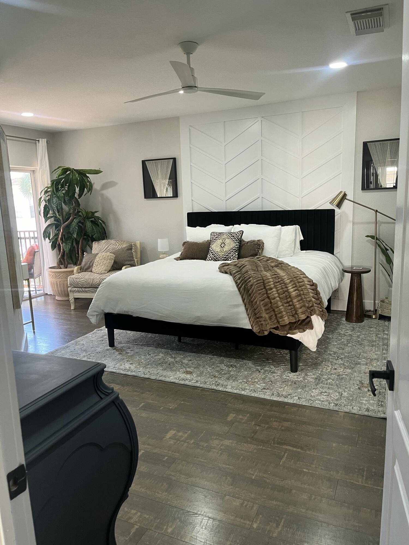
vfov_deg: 67.3
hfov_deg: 53.1
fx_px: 410
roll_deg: +2.6
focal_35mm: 26
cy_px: 272
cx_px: 204
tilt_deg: -9.8
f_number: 1.6
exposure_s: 1/70
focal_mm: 5.1
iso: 125
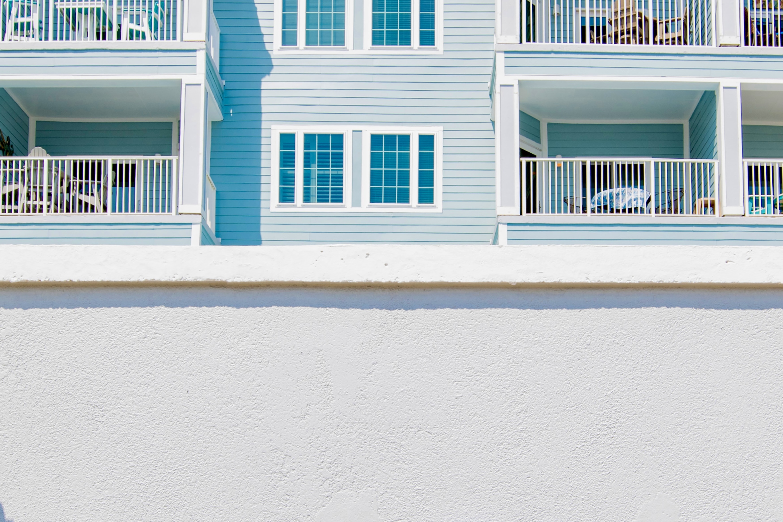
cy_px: 251
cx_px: 447
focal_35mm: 42
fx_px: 913
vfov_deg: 31.9
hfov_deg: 46.3
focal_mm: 18
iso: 100
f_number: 13
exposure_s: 1/125
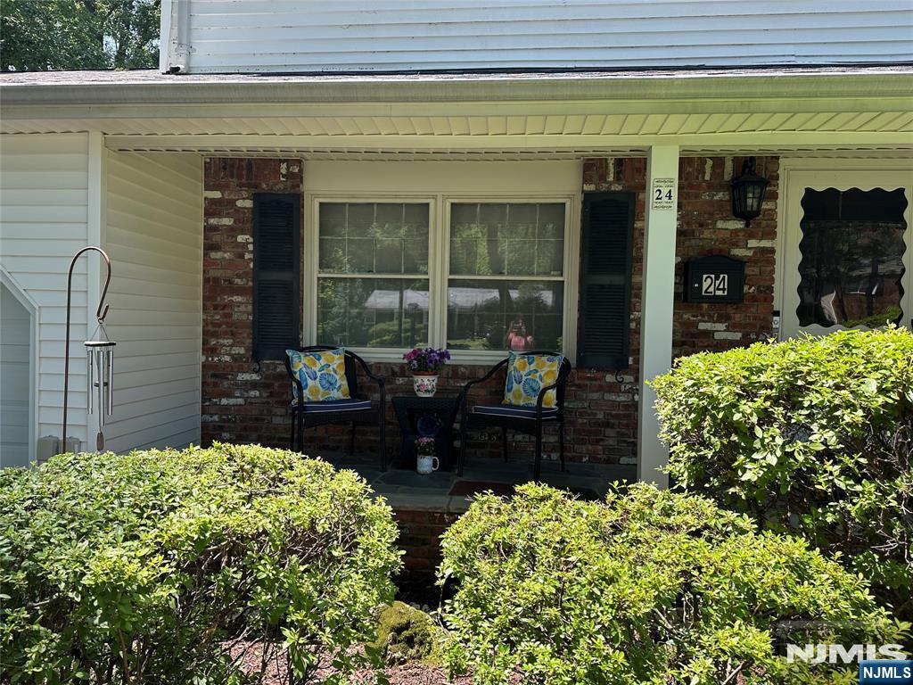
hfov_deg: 71.6
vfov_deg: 56.8
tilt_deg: -1.9
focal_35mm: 24
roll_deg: -1.5
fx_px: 633
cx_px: 456
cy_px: 342
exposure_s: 1/611
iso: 80
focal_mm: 6.86
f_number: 1.78
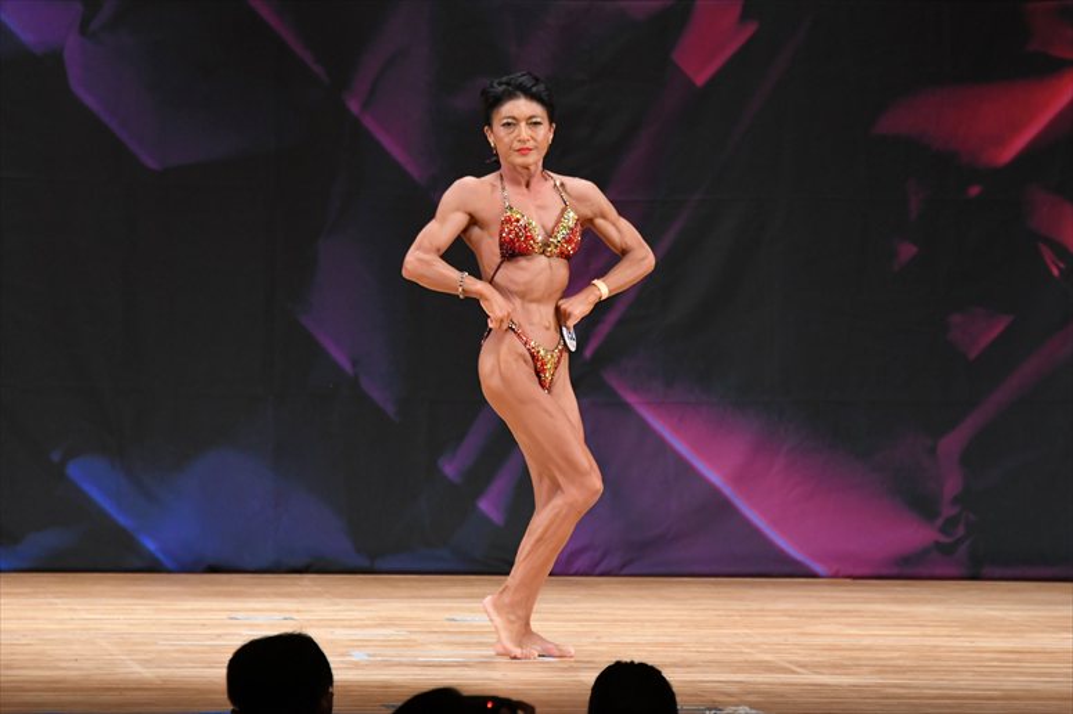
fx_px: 8937
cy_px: 357
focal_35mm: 300
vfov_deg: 4.6
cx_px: 536
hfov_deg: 6.9
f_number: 5.6
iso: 3200
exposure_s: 1/400
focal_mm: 200
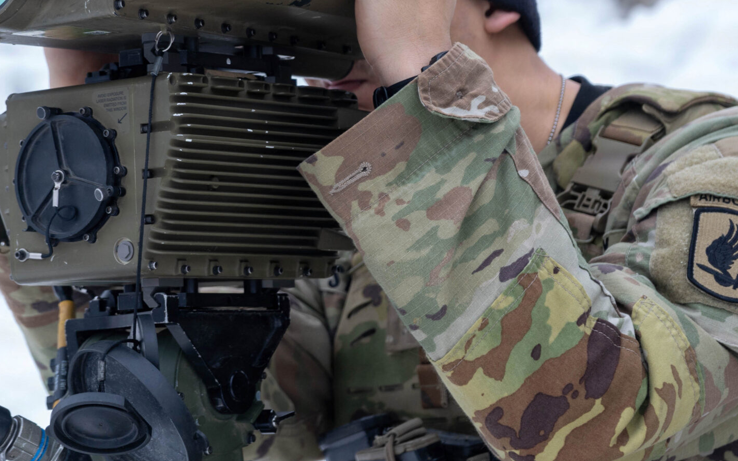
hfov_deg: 16.3
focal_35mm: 128
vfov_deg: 10.2
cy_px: 52
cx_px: 258
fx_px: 2575
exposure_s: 1/100
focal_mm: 70
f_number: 5.6
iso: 400
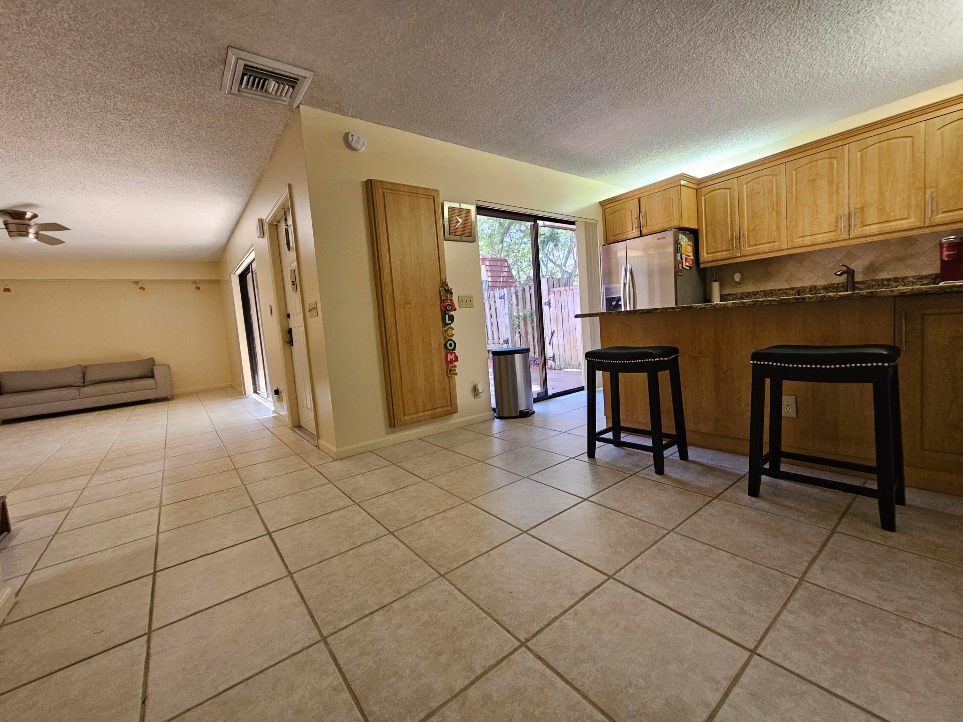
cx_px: 482
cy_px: 361
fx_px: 362
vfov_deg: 89.9
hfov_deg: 106.2
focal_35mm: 13
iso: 320
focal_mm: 2.2
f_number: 2.2
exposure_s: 1/40
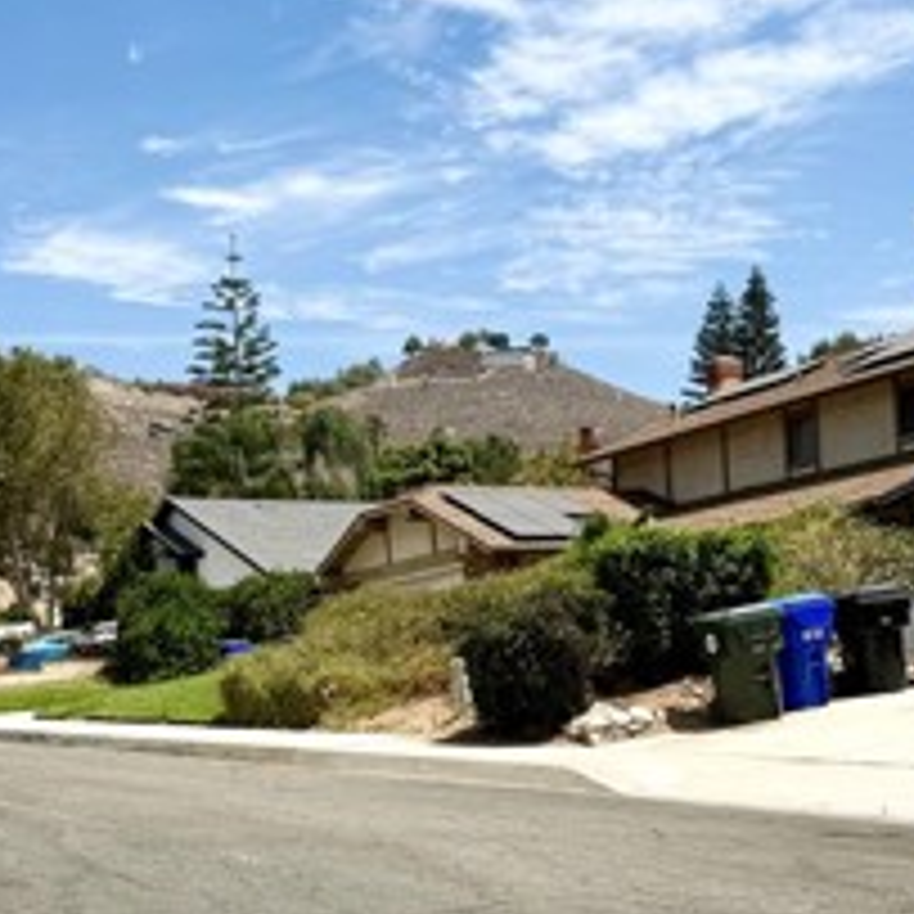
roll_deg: +1.7
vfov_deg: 25.6
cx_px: 405
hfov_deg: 25.7
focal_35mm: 67
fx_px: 2001
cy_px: 599
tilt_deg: +5.3
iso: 80
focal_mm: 6.76
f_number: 1.78
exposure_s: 1/7353
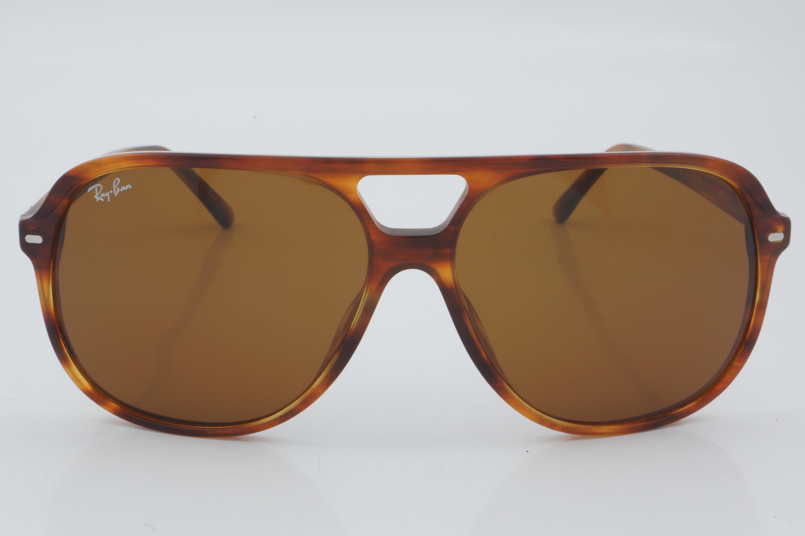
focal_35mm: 82
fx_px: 1845
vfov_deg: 16.6
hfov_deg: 24.6
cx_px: 402
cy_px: 268
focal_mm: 55
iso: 100
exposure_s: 1/3
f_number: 32
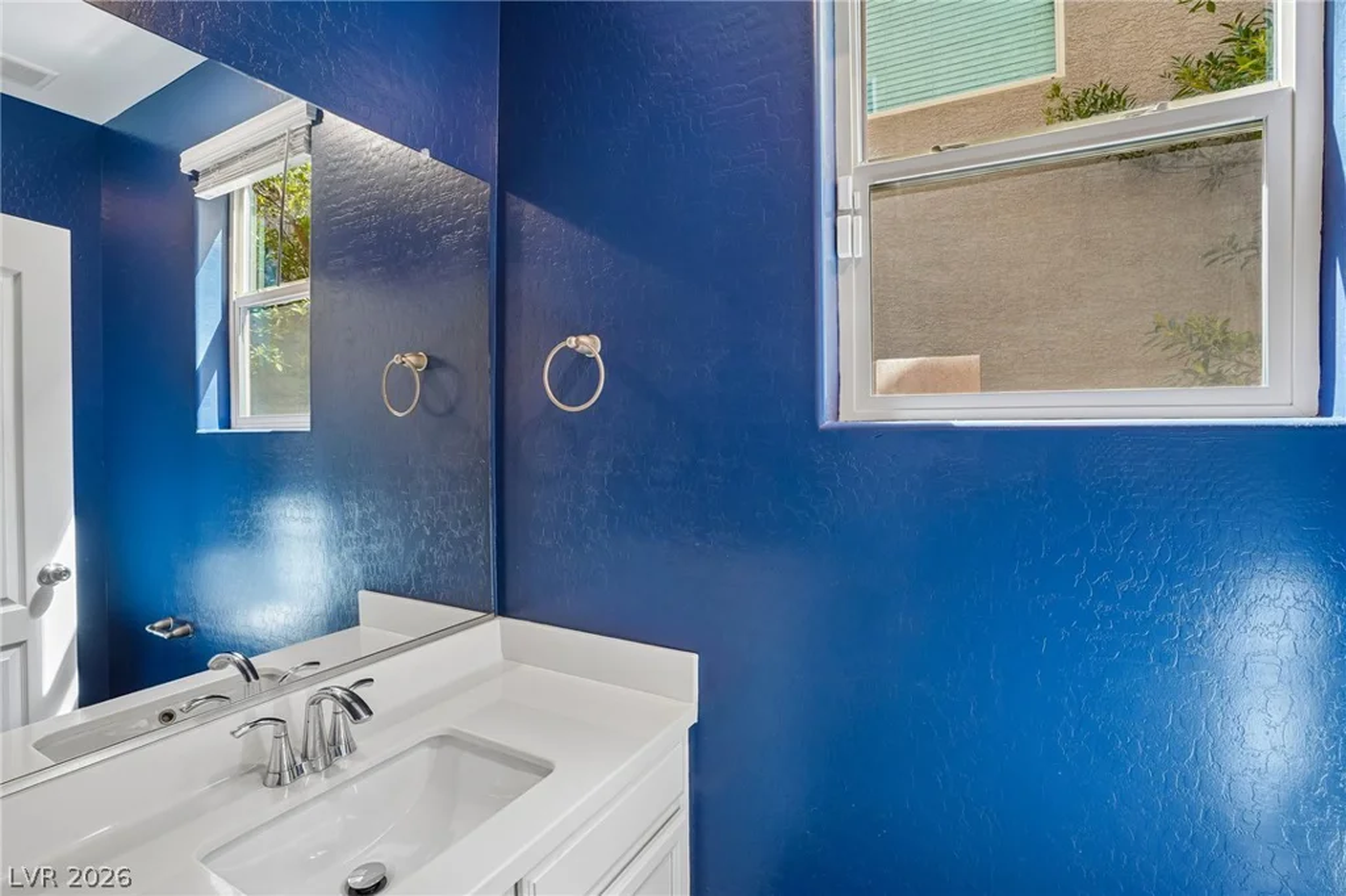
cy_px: 448
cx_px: 673
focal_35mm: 16
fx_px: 598
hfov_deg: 96.8
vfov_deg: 73.7
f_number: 8
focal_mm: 16
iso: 400
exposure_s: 1/13
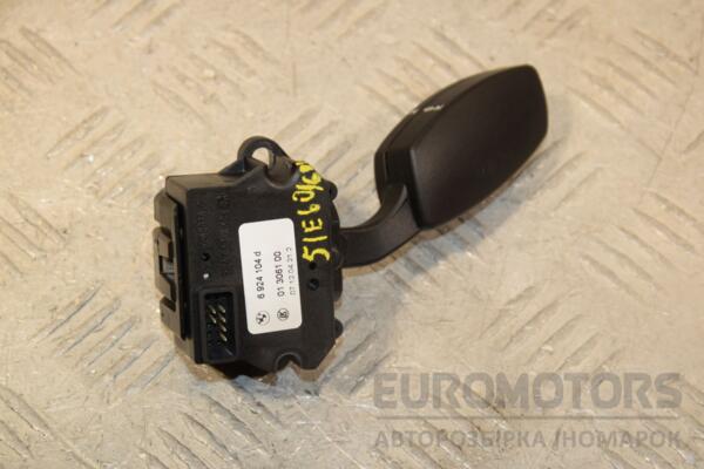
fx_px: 2200
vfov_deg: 12.2
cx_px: 352
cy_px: 234
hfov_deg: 18.2
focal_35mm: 112
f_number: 7.1
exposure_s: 1/200
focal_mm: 75
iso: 800
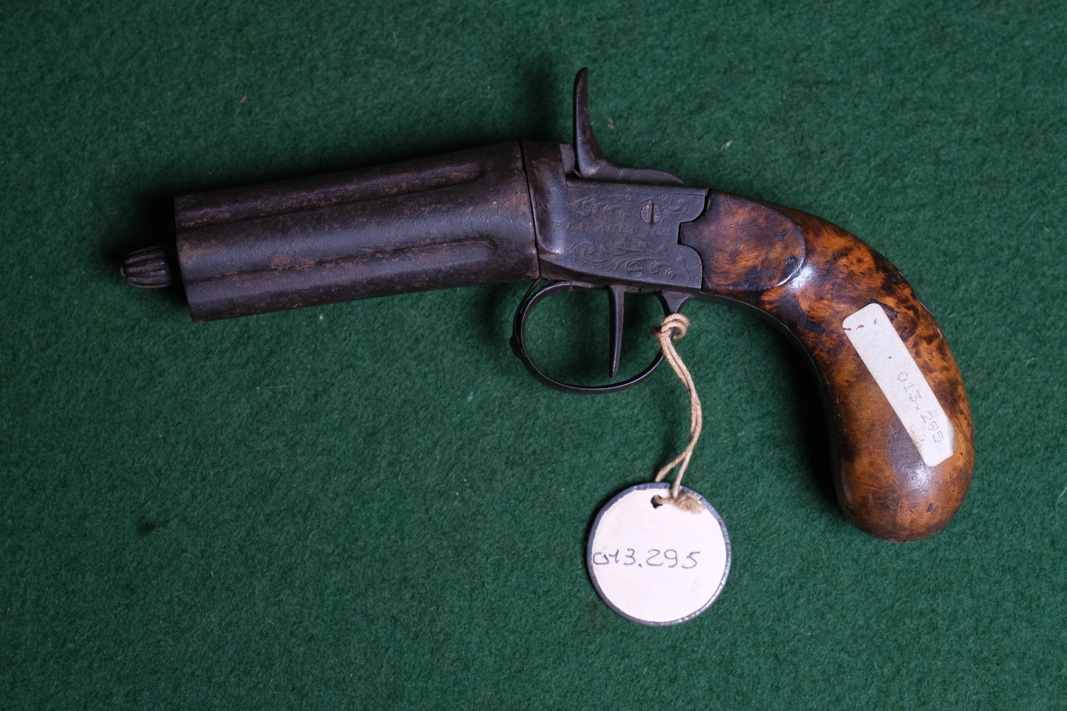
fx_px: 2282
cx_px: 534
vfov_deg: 17.7
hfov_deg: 26.3
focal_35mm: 77
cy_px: 356
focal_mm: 51.6
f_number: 5.6
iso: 320
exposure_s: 1/160
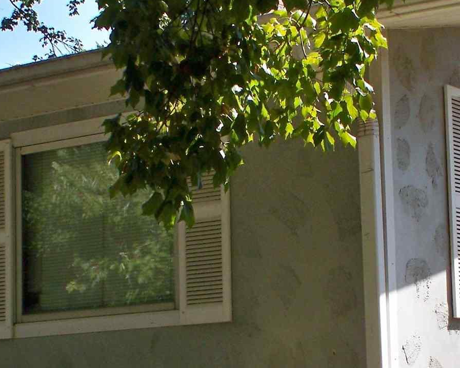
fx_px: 1593
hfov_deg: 16.4
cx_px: 304
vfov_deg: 13.1
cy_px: 274
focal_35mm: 117
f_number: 4.8
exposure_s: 1/320
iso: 80
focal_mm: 7.54
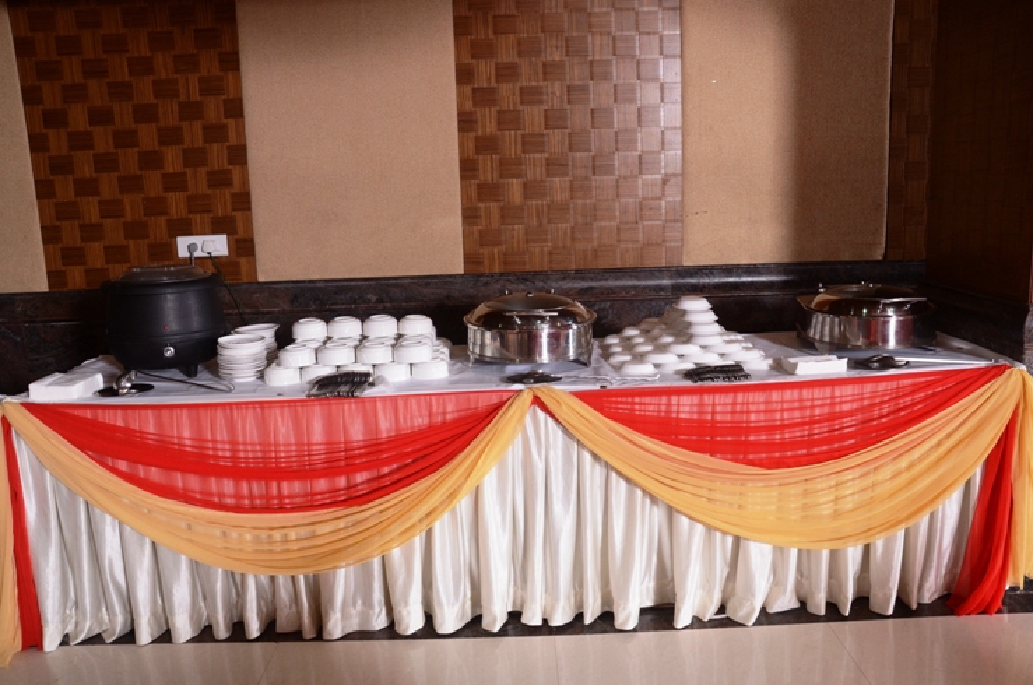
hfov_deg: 59.6
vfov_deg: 41.6
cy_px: 342
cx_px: 516
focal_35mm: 32
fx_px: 902
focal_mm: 21
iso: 800
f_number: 8
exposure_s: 1/100
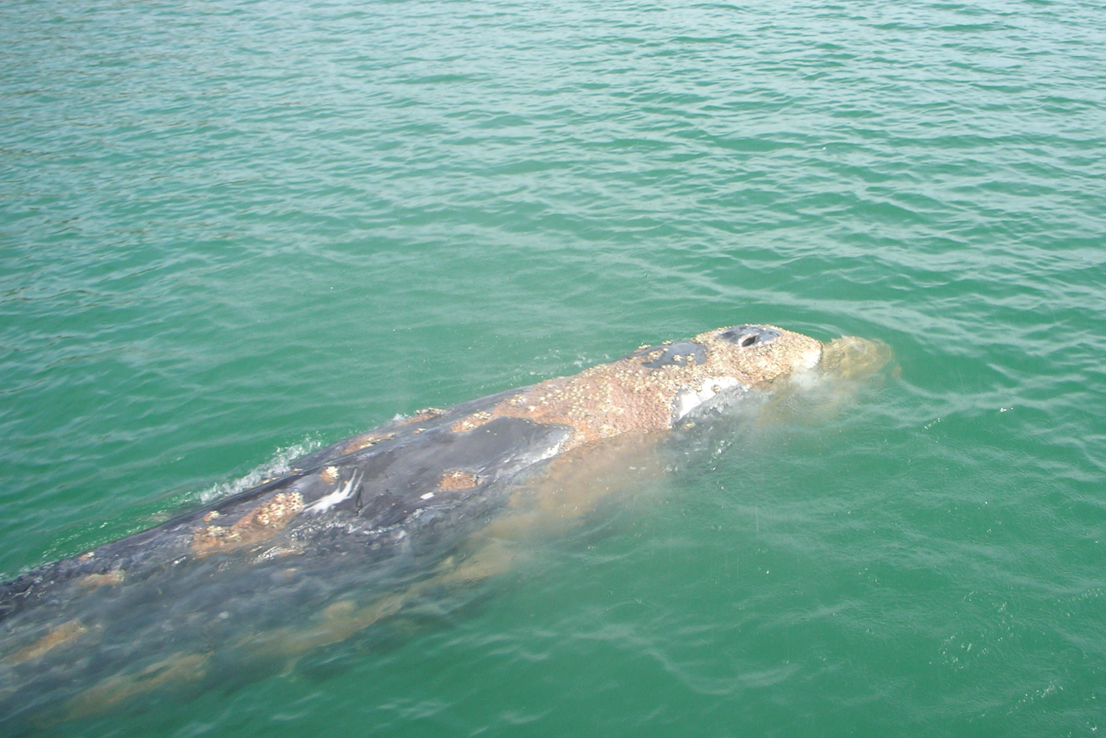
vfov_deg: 30.4
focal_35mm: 44
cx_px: 622
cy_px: 288
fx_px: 1352
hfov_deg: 44.4
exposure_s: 1/44
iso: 50
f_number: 8.5
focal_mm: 5.8
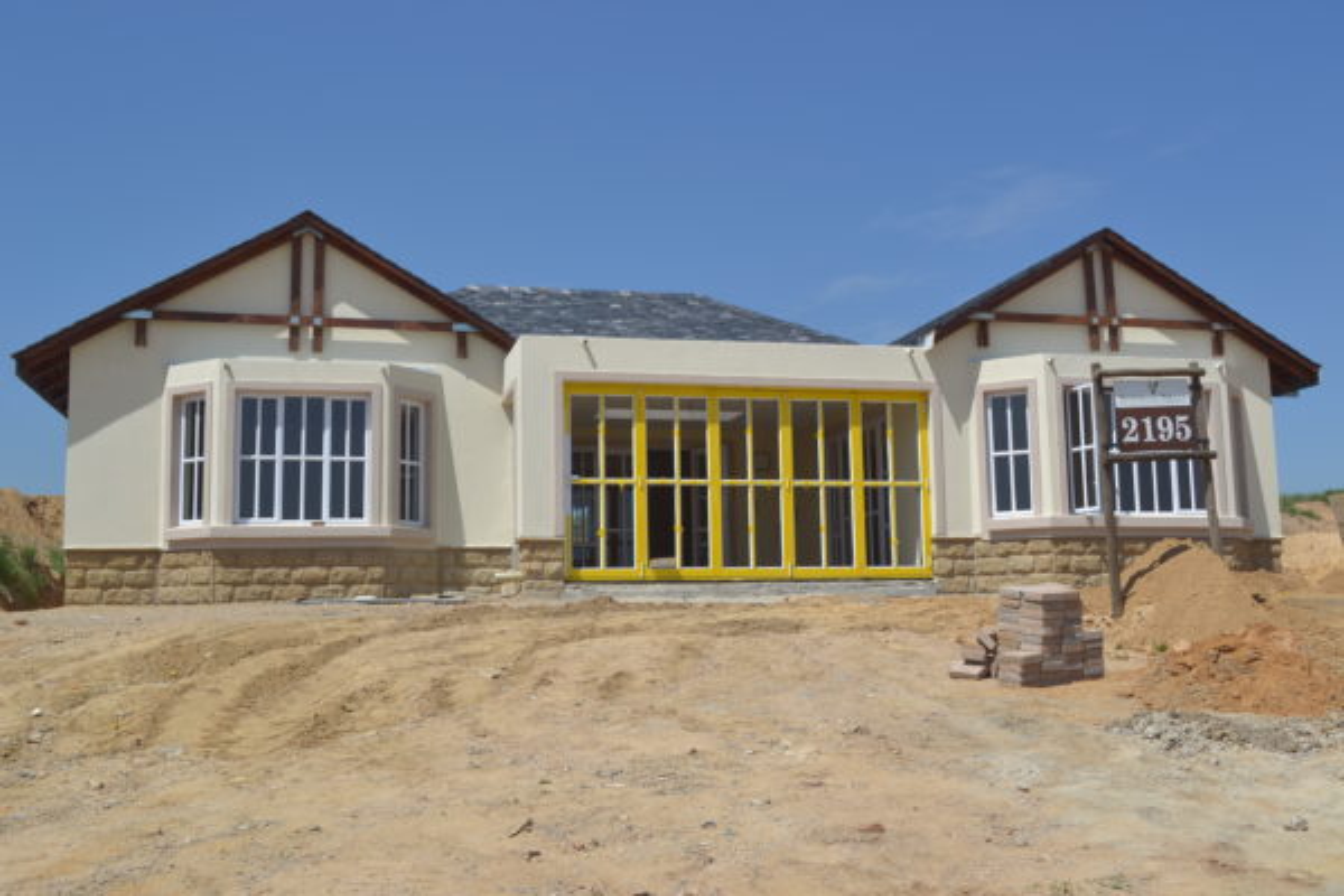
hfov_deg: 53.1
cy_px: 448
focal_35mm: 36
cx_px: 672
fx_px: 1344
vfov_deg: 36.9
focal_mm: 24
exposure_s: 1/250
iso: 100
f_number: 8
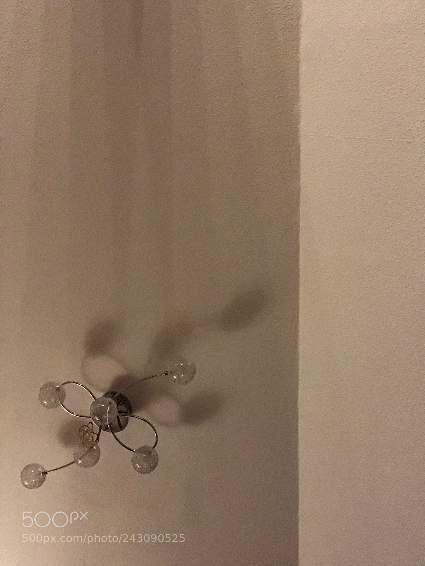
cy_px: 283
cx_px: 212
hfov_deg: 44.2
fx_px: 524
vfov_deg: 56.8
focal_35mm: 32
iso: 500
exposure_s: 1/33
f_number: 2.2
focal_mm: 2.87
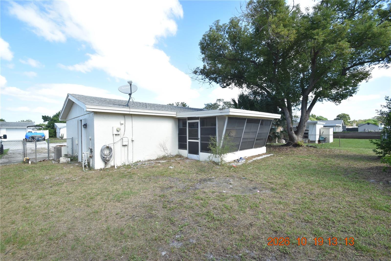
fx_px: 163
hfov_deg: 100.4
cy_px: 130
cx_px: 196
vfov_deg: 77.3
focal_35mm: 15
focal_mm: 10
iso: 200
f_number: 8
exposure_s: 1/250
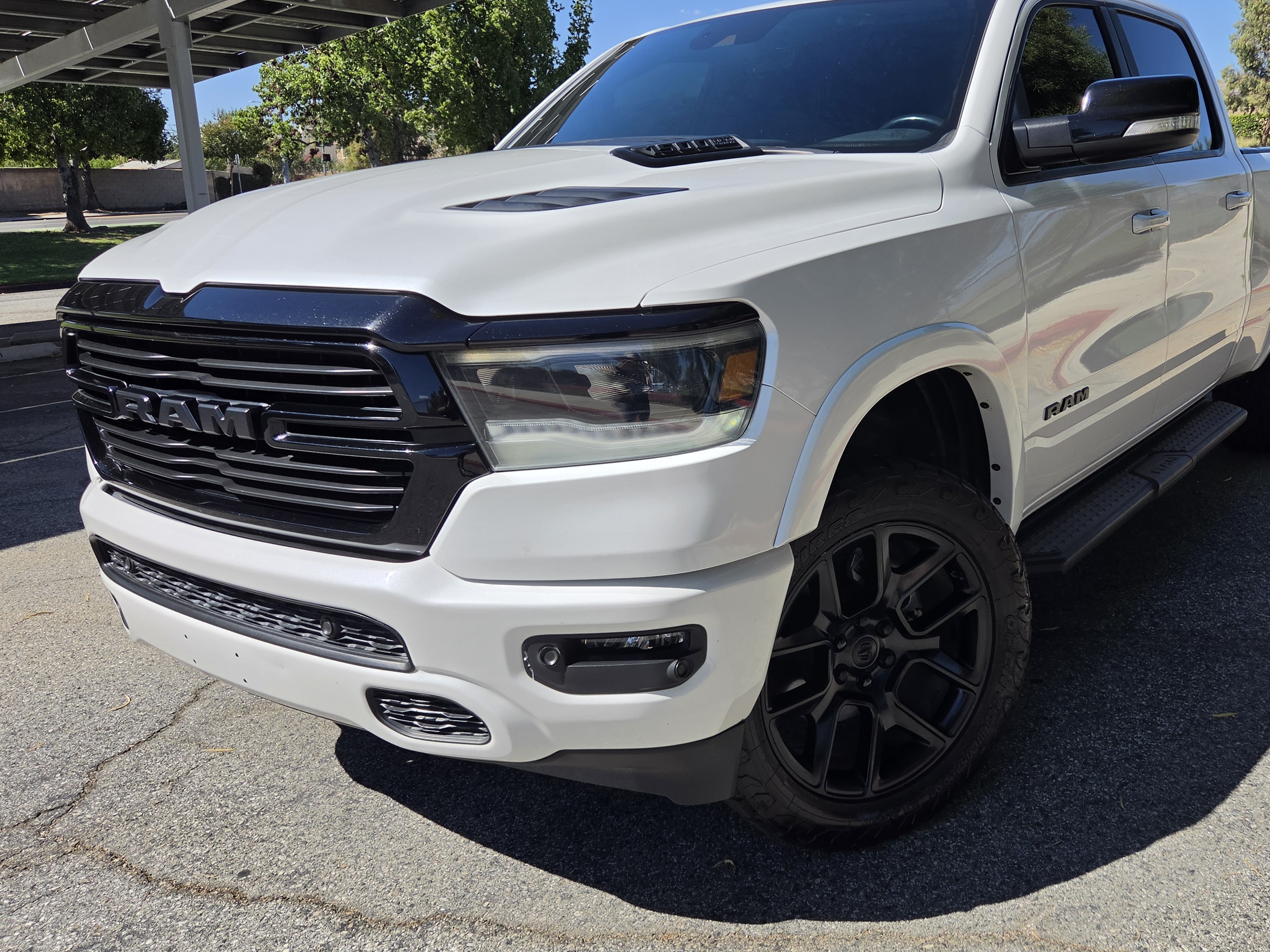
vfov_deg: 46.8
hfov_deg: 59.7
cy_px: 463
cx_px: 733
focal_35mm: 30
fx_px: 1101
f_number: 1.8
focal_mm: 5.4
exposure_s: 1/5717
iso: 80
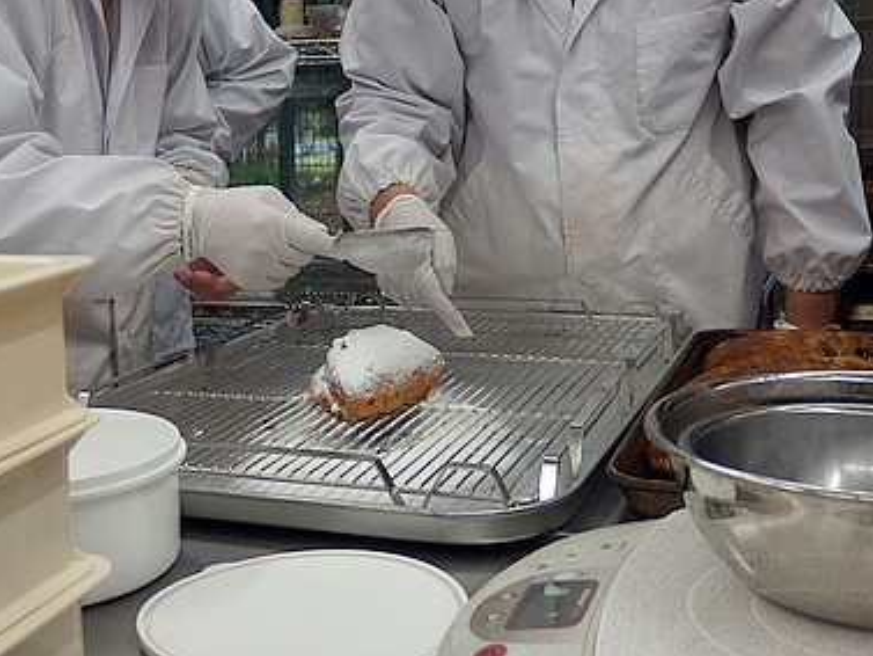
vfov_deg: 27.0
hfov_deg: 35.5
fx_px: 1362
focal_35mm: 54
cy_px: 269
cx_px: 402
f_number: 2.1
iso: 100
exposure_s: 1/80
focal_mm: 7.5
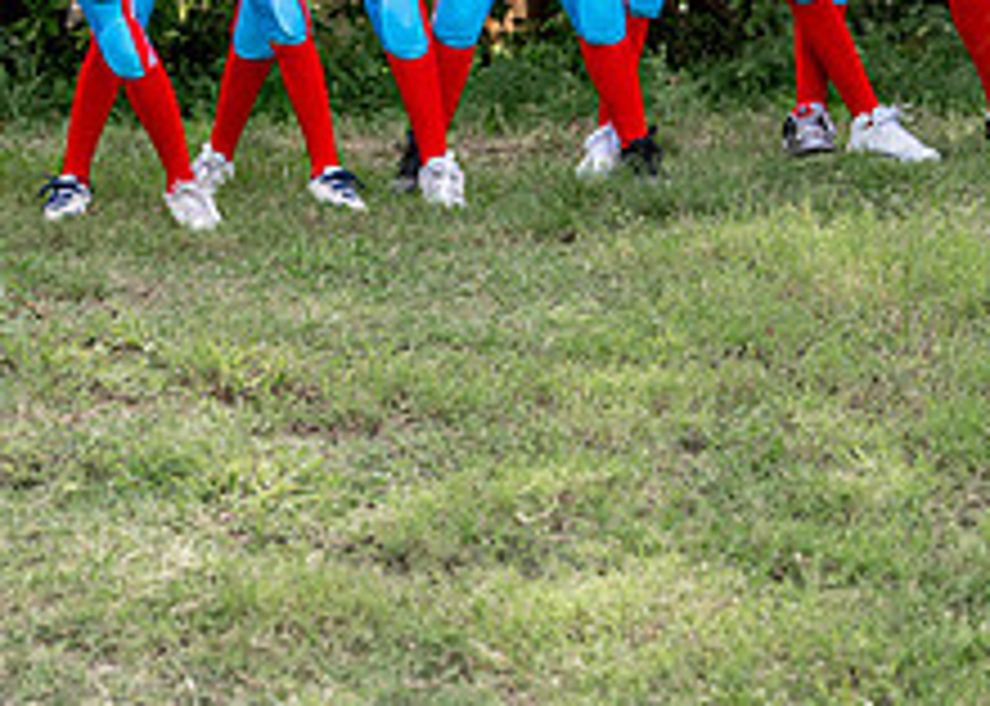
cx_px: -58
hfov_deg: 13.3
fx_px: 4160
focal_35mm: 148
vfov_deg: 9.6
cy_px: -102
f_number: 2.5
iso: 100
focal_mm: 50
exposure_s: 1/800
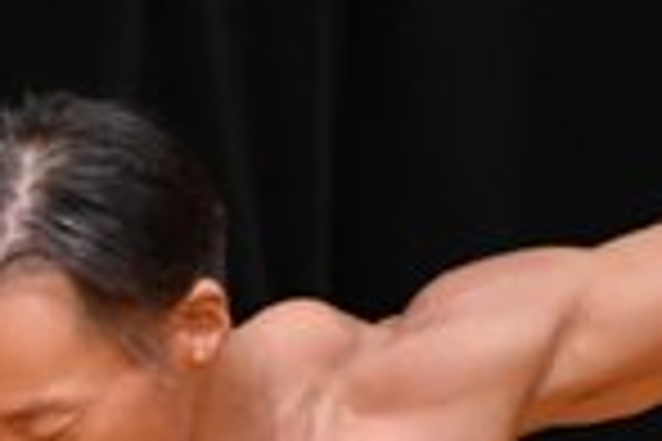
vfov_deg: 0.6
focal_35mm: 2366
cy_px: 666
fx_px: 43505
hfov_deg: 0.9
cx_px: 137
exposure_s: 1/400
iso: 3200
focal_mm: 300
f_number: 5.6
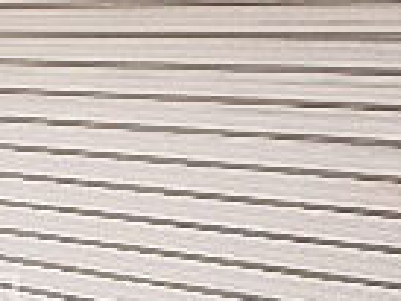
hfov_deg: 18.2
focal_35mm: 98
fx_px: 1136
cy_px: 292
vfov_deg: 14.9
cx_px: -164
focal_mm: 3.7
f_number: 3.5
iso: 200
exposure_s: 1/60
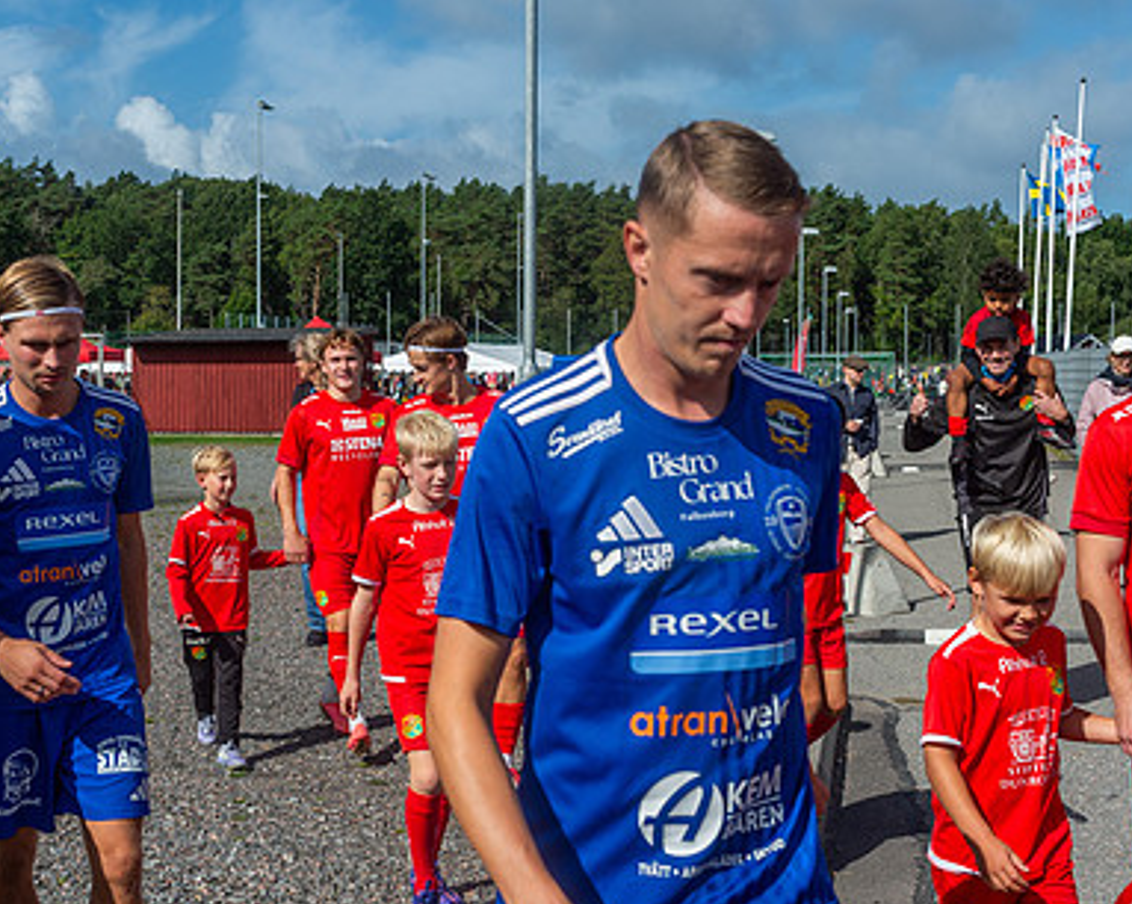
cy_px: 473
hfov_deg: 34.6
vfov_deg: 28.1
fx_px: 1808
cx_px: 417
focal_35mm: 54
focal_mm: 38
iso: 125
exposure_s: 1/800
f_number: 7.1
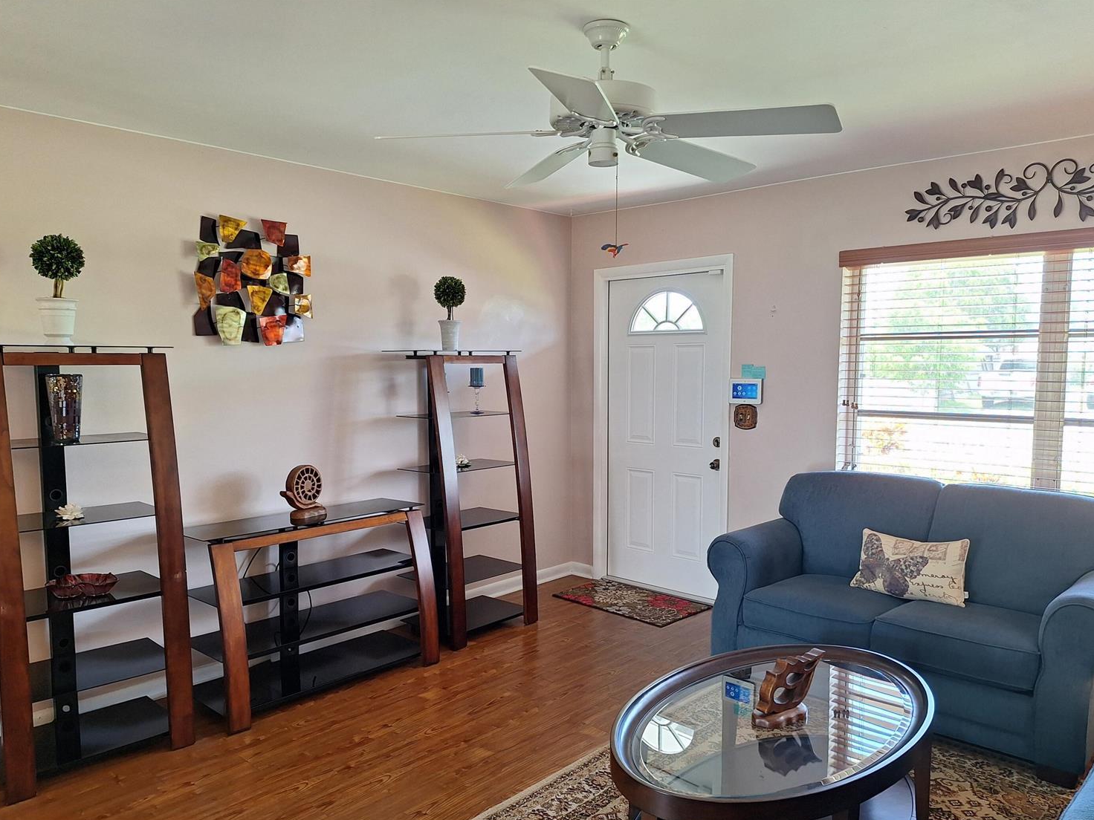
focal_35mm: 25
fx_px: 790
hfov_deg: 69.4
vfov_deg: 54.8
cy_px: 442
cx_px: 537
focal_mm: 5.54
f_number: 1.8
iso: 64
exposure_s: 1/40
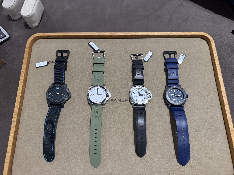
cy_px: 88
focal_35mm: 24
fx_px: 162
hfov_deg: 71.6
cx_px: 117
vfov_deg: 56.8
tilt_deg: -71.0
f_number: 1.78
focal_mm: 6.76
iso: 200
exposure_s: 1/77
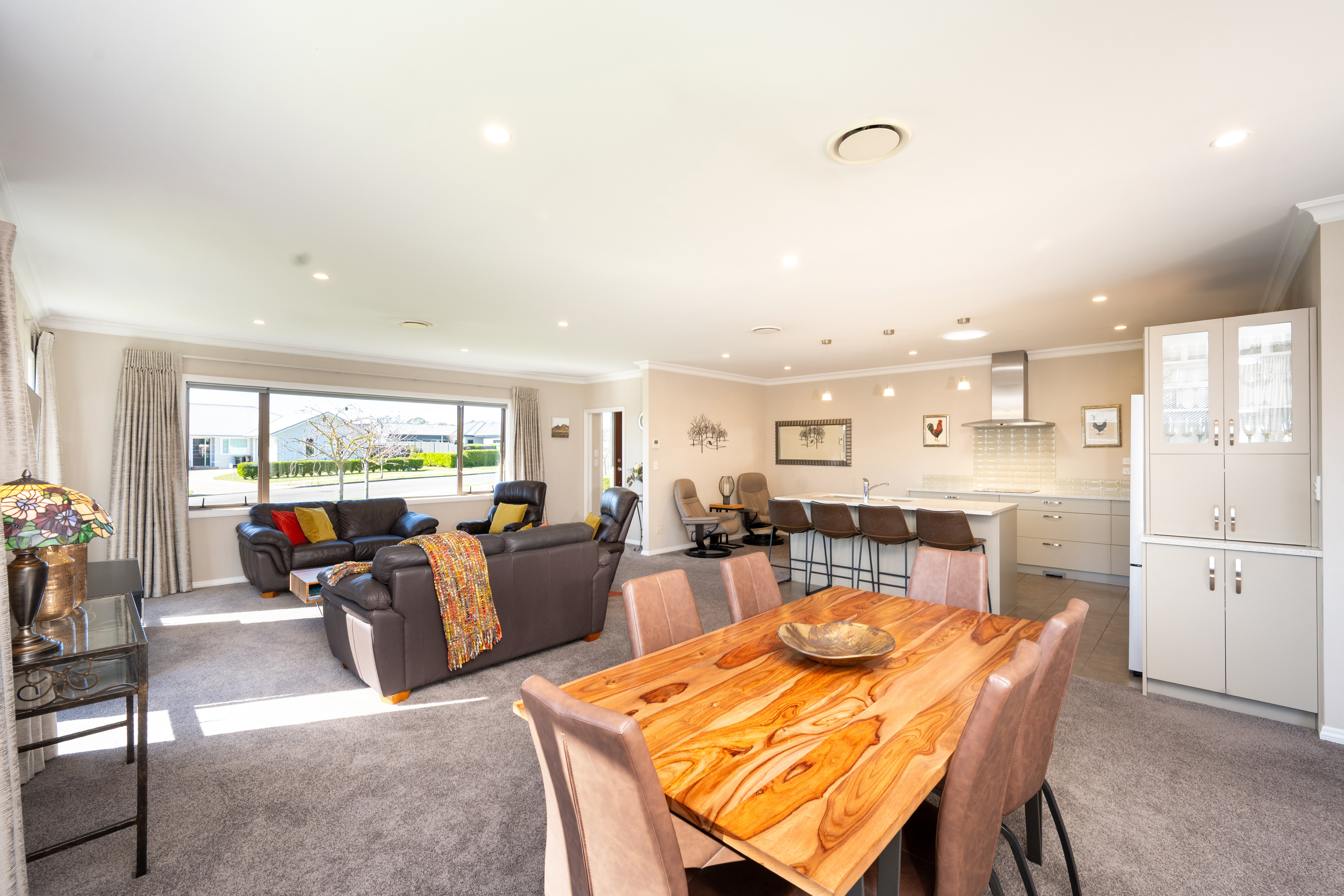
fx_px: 560
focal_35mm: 15
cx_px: 672
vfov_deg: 77.3
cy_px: 448
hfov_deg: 100.4
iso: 800
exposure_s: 1/20
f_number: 8
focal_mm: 15
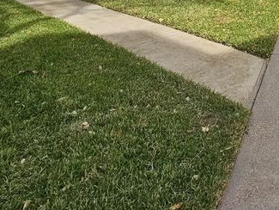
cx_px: 324
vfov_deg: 25.5
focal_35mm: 41
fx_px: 331
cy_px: -112
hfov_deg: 36.6
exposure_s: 1/934
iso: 50
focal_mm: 2.2
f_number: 2.2
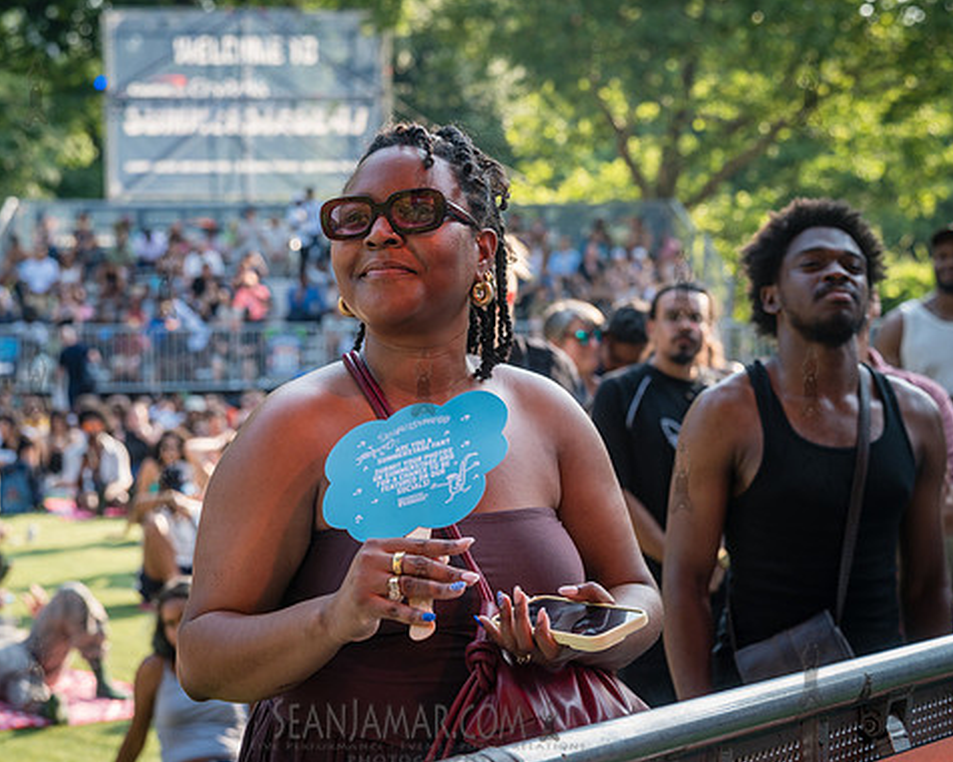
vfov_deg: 21.6
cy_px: 381
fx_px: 2003
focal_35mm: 71
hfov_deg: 26.8
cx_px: 421
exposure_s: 1/400
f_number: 4.5
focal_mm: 62
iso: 400
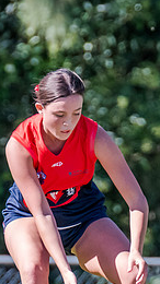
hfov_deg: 0.6
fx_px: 15542
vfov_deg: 1.1
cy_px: 219
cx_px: 140
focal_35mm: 2058
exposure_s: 1/1600
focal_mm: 420
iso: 800
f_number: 5.6
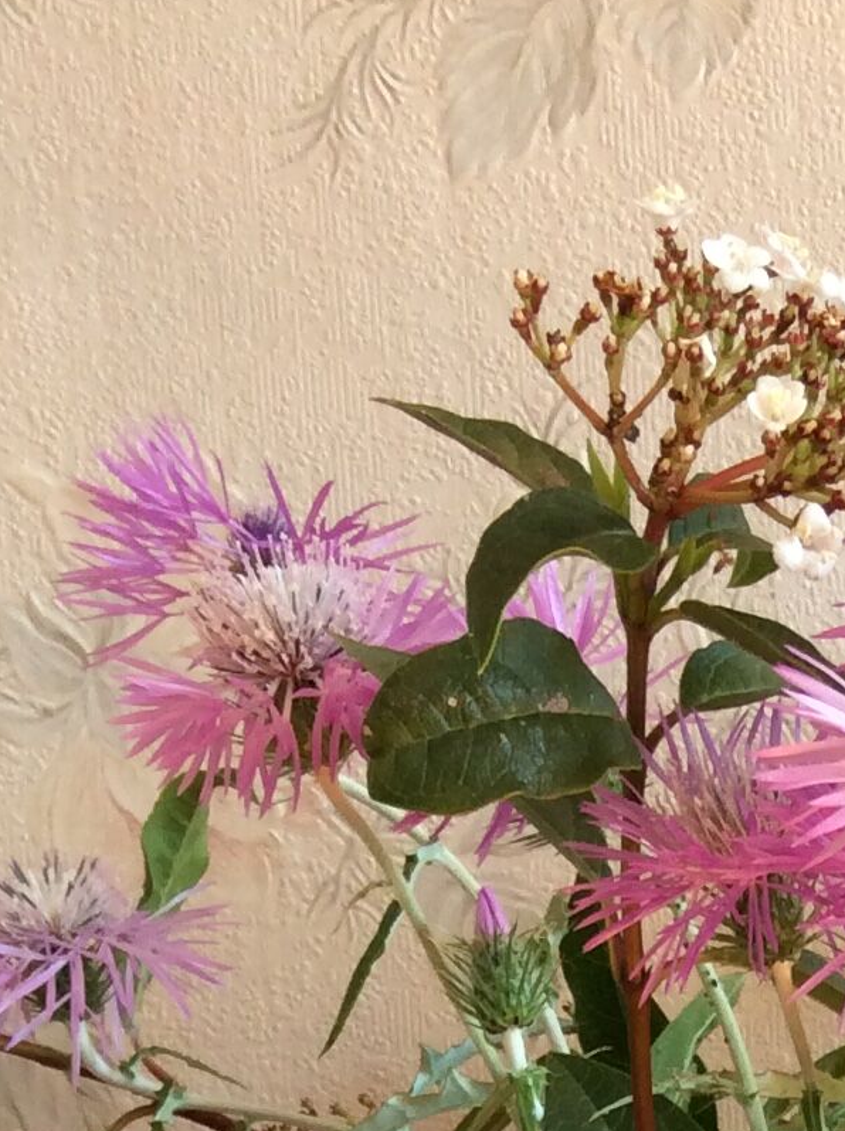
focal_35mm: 104
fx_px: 3394
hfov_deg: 13.8
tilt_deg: -9.7
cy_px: 1614
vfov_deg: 17.3
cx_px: 983
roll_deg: +1.5
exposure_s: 1/25
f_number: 2.4
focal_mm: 3.3
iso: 50
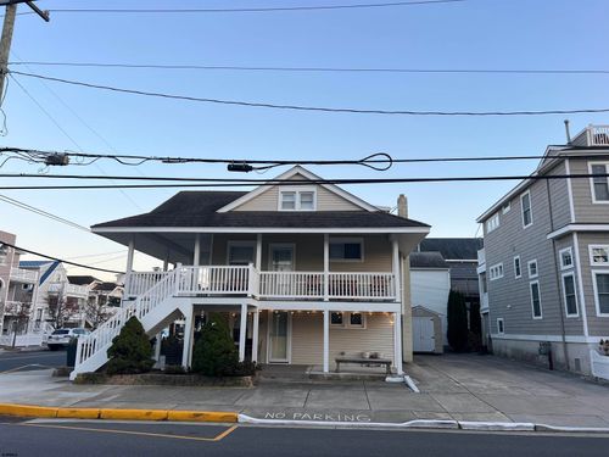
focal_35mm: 26
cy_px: 228
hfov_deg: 67.3
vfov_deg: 53.1
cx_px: 304
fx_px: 457
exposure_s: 1/308
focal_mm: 5.7
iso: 50
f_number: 1.5
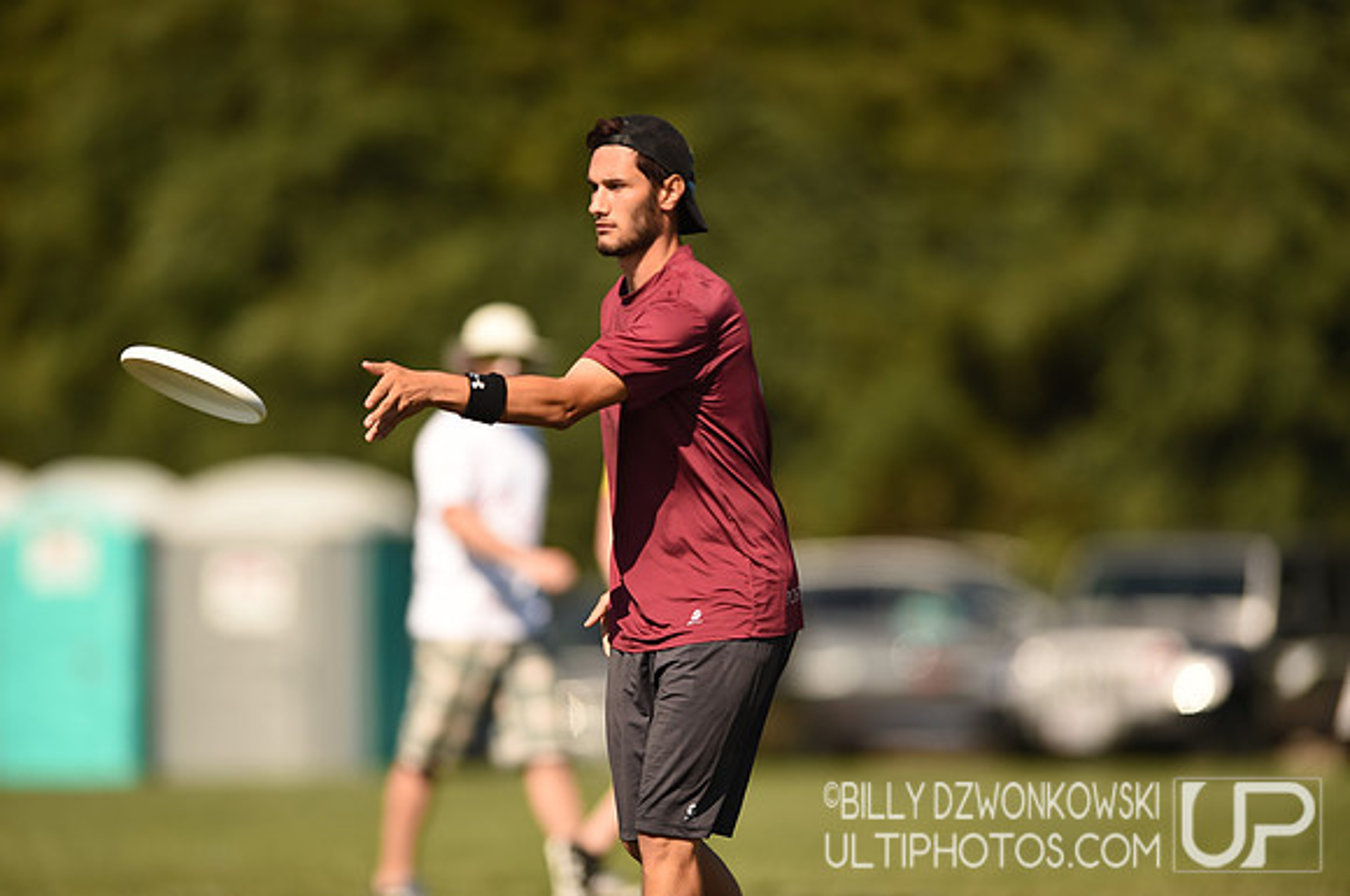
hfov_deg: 5.2
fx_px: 14979
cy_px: 448
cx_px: 675
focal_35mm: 400
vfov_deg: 3.4
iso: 100
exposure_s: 1/2000
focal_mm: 400
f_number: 3.2
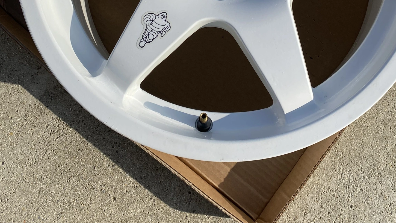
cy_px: -63
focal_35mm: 50
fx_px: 525
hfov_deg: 41.3
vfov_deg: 21.7
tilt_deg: -76.8
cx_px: 219
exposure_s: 1/5025
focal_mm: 4.25
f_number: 1.8
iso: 32
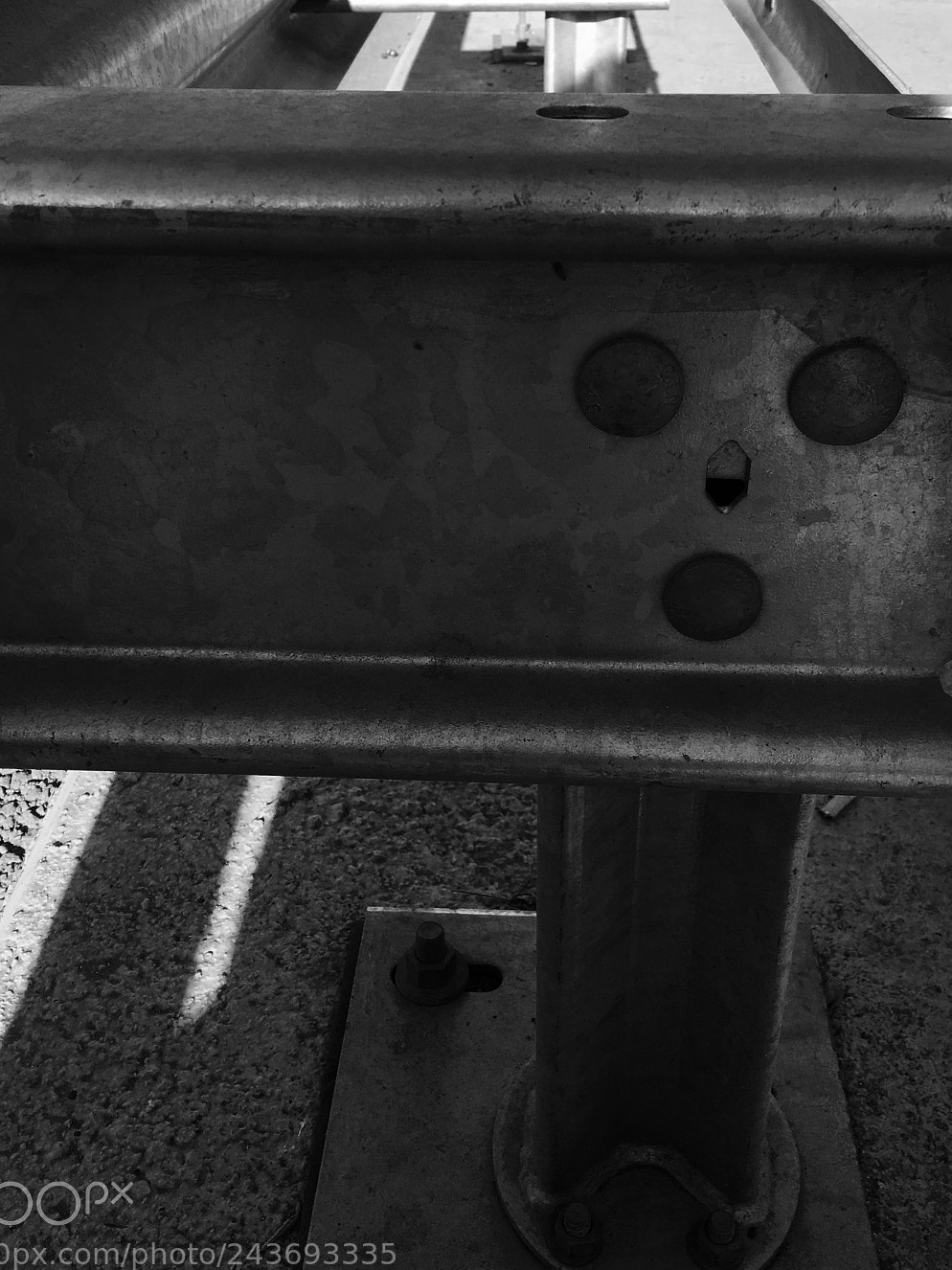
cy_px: 563
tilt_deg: -30.3
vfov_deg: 52.5
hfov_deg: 40.7
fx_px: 1284
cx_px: 470
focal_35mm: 35
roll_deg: -3.2
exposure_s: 1/574
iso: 25
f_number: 2.2
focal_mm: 4.15
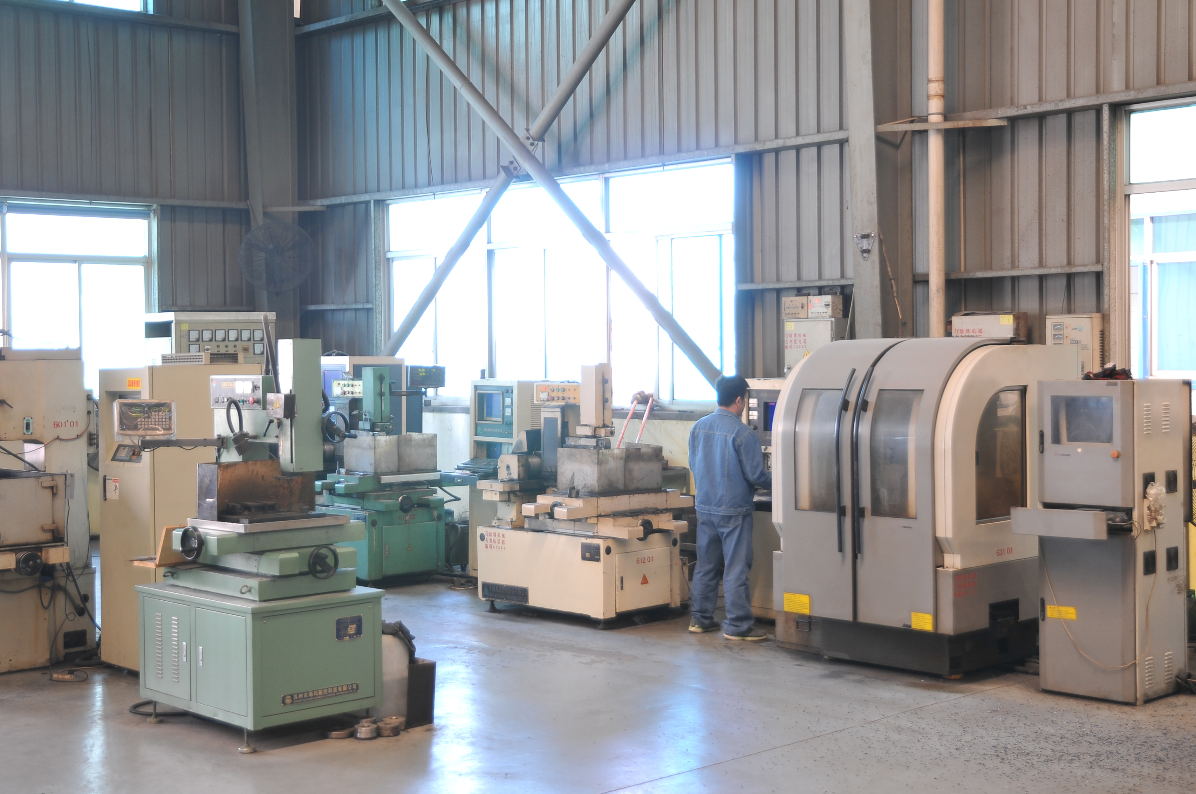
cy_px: 343
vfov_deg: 27.4
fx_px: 1626
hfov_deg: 40.3
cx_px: 507
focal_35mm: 49
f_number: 4.2
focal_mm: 26
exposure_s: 1/6
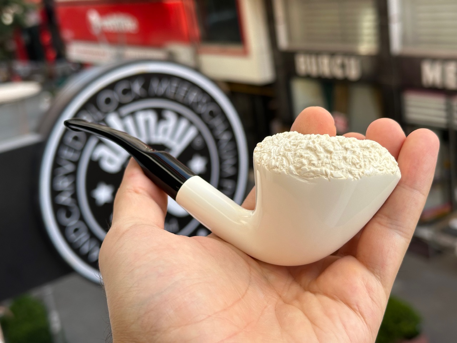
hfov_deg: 39.7
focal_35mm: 48
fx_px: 634
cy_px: 172
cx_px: 228
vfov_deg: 30.3
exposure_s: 1/594
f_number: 1.78
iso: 64
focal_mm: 6.86
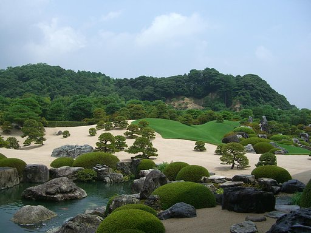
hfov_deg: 49.0
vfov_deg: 37.7
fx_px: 341
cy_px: 116
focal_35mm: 38
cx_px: 156
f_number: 5.6
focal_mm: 7.9
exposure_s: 1/320
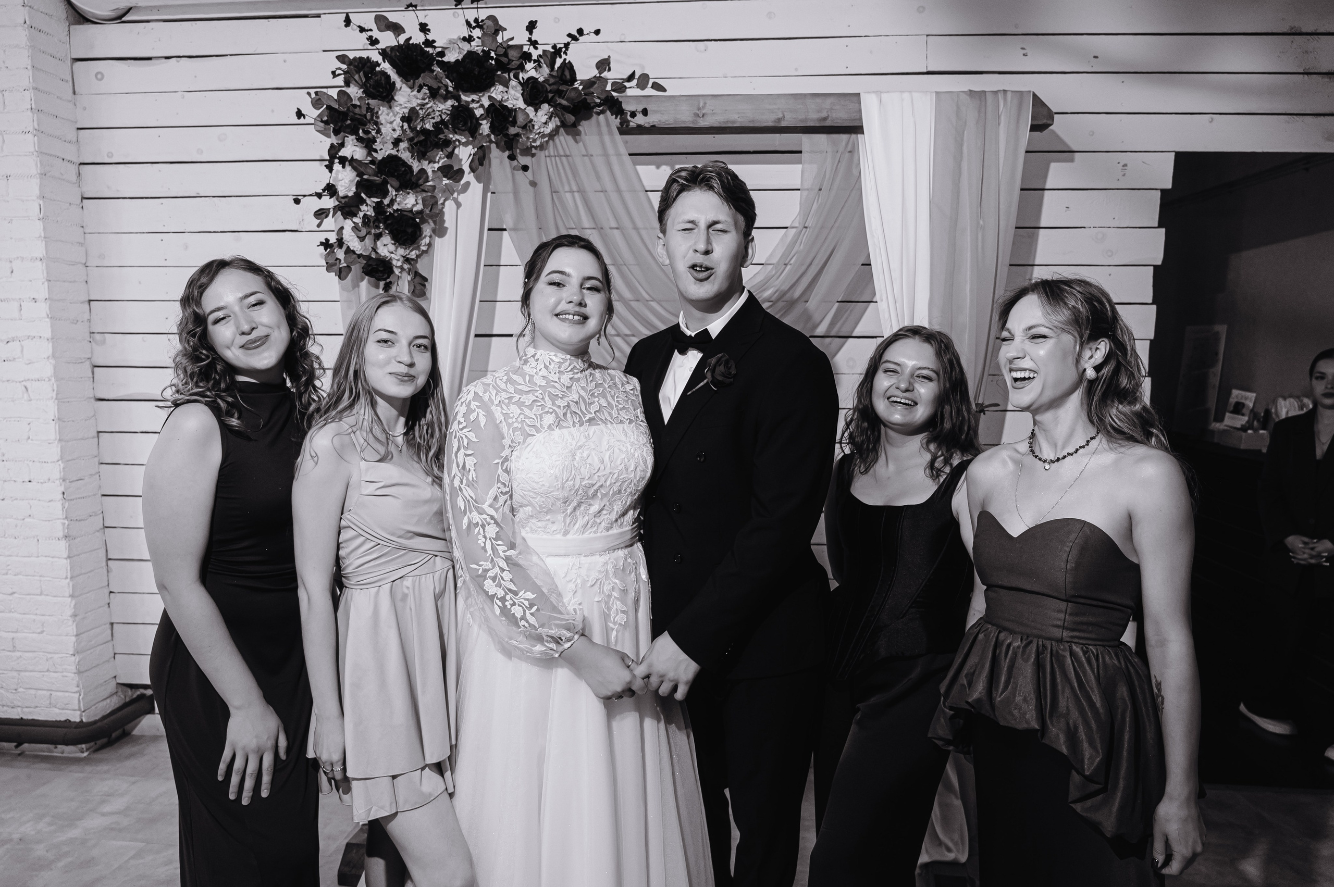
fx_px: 914
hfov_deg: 72.2
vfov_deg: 51.8
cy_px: 444
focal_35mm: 25
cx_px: 667
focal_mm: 24
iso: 500
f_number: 4
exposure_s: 1/200
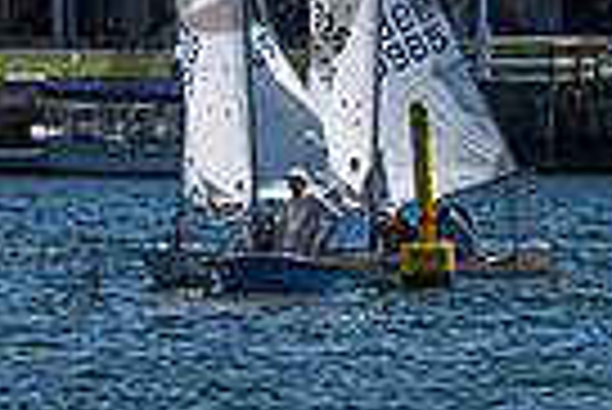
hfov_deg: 1.8
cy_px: -216
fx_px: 19673
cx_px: 365
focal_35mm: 1156
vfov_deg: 1.2
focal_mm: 200
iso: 250
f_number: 16
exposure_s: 1/500
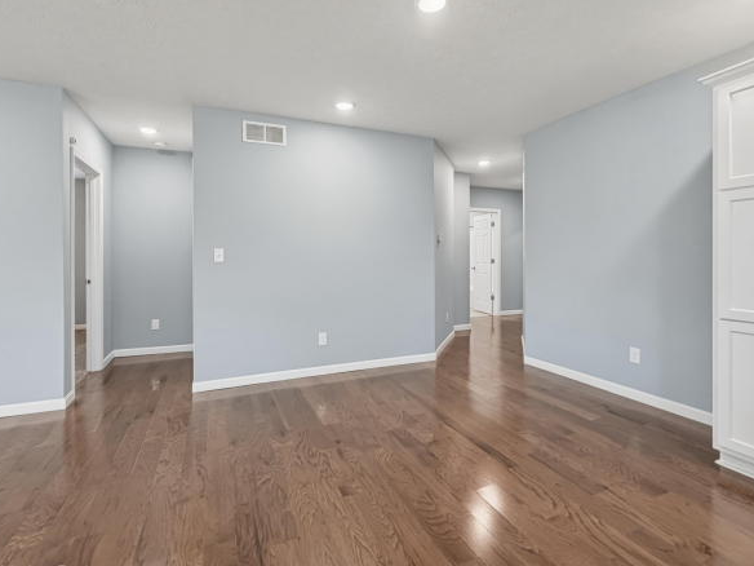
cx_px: 370
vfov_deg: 78.1
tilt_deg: -3.3
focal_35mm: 16
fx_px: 349
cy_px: 279
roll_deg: -1.2
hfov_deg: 94.5
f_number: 2.2
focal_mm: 2.2
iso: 160
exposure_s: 1/60
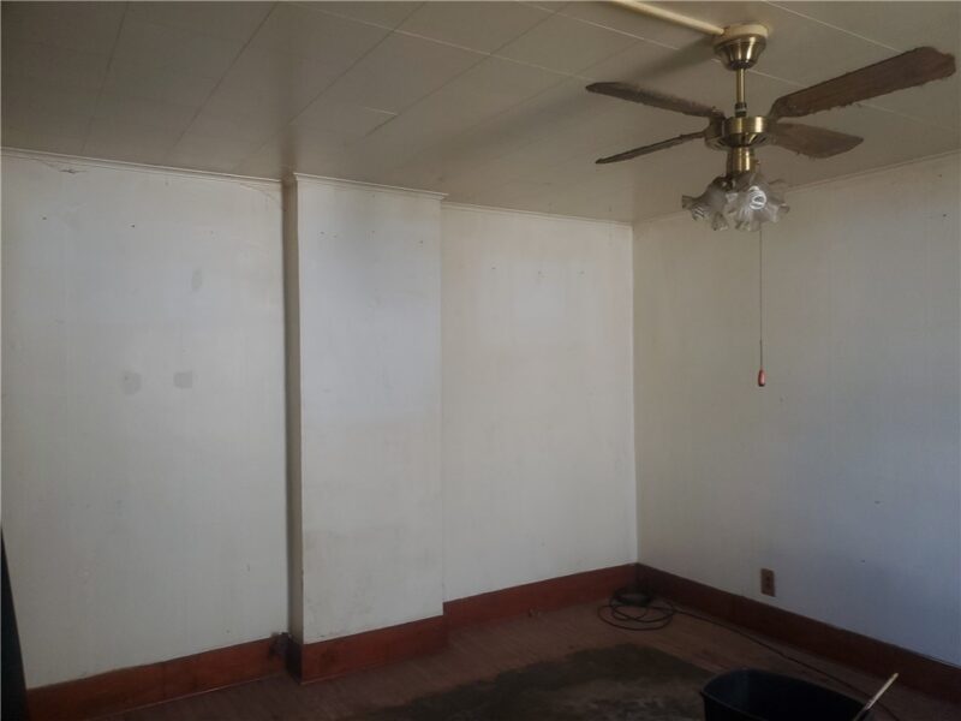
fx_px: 722
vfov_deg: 53.1
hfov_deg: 67.3
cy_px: 360
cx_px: 480
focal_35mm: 26
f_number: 2.4
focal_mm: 4.3
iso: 125
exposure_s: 1/50
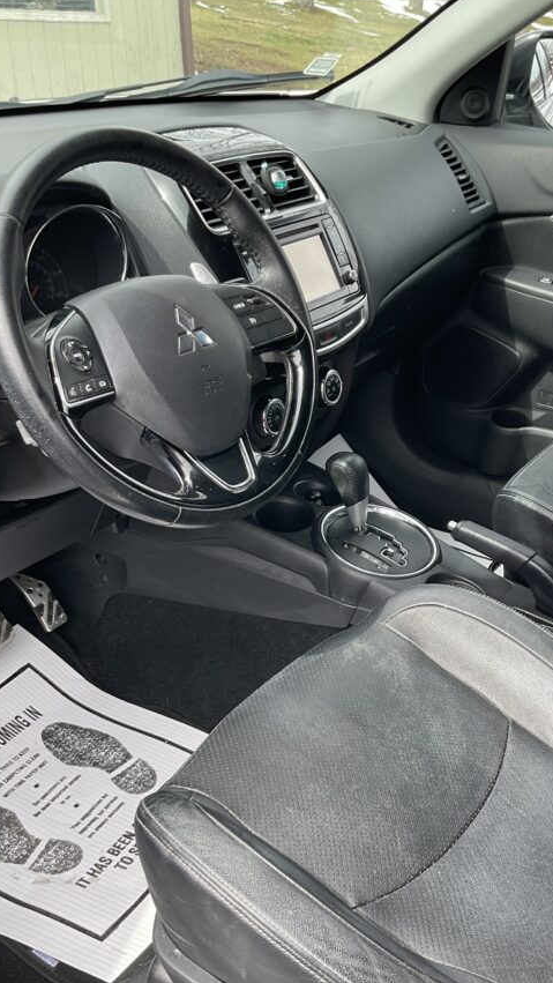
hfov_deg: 31.0
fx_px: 990
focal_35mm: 38
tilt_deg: -27.4
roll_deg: +0.9
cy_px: 550
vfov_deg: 52.6
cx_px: 358
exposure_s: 1/145
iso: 16
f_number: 1.8
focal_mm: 3
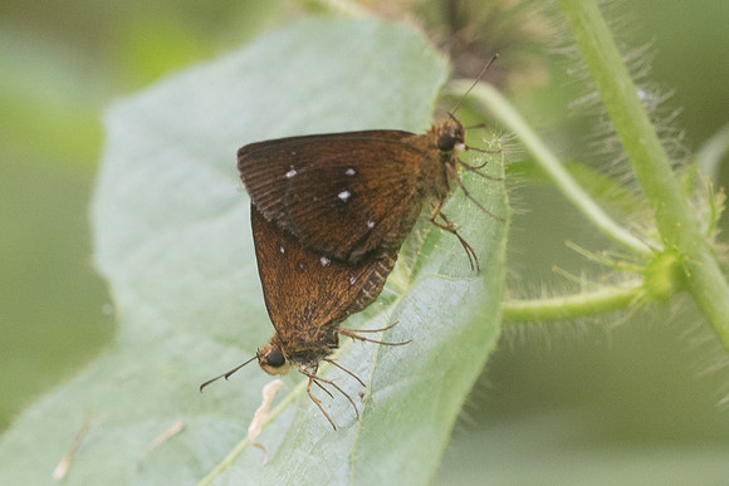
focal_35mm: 541
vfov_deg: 2.5
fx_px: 10962
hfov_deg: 3.8
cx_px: 364
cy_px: 280
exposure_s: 1/400
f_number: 7.1
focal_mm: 150
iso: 800
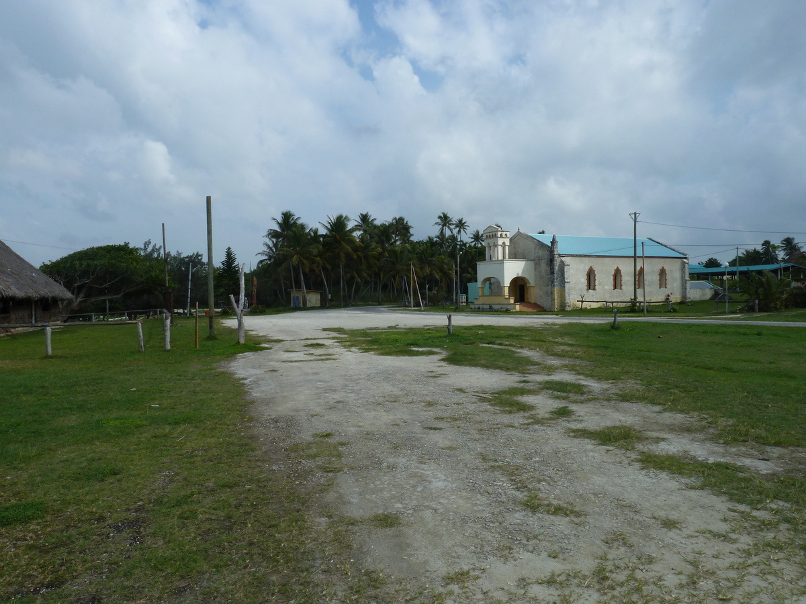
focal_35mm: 25
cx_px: 403
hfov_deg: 69.4
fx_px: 582
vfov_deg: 54.9
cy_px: 302
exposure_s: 1/400
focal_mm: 4.1
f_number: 5.6
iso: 80
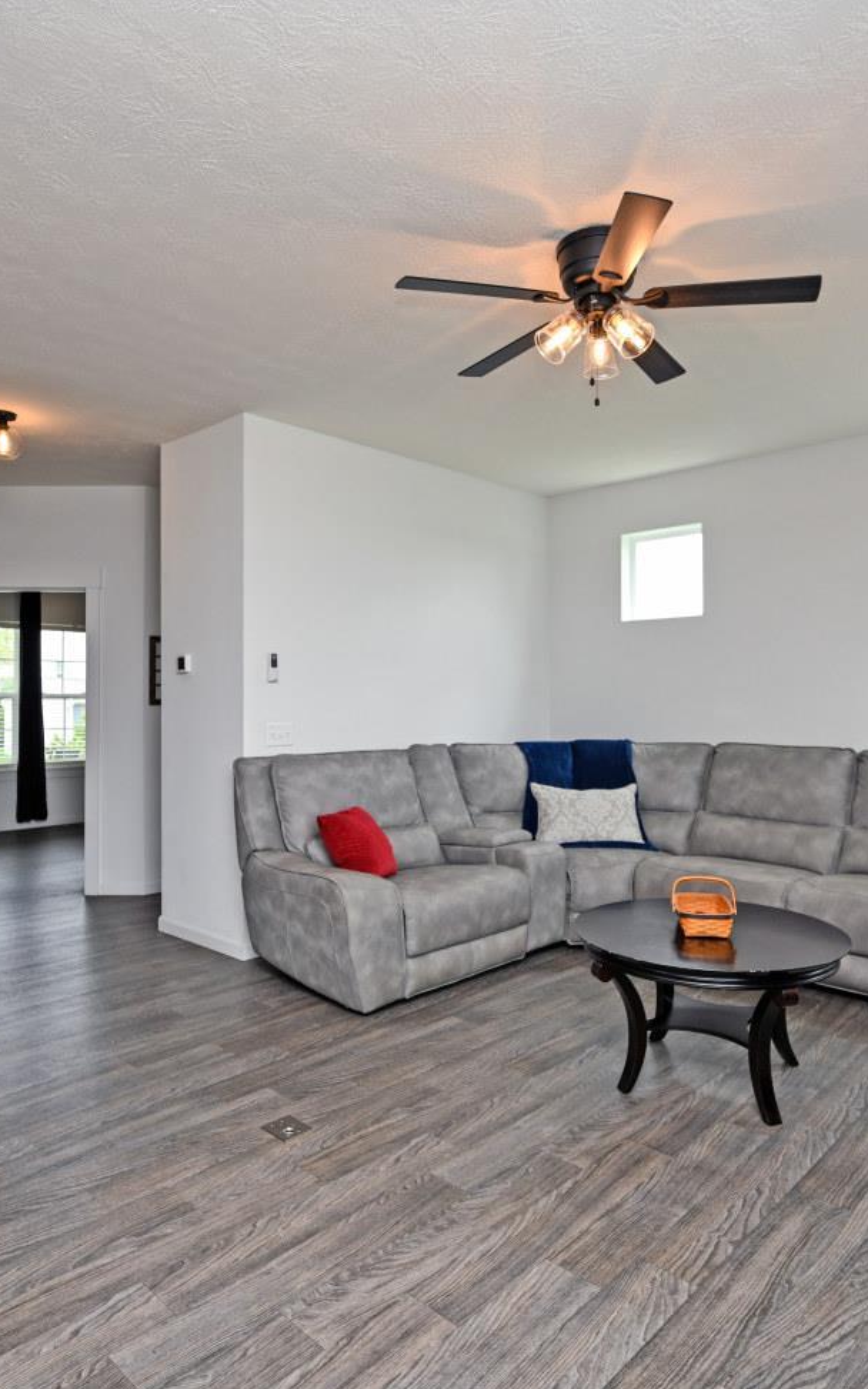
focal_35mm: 22
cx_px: 460
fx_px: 833
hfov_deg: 55.0
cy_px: 704
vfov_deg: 79.7
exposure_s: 1/100
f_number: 5
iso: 200
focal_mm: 14
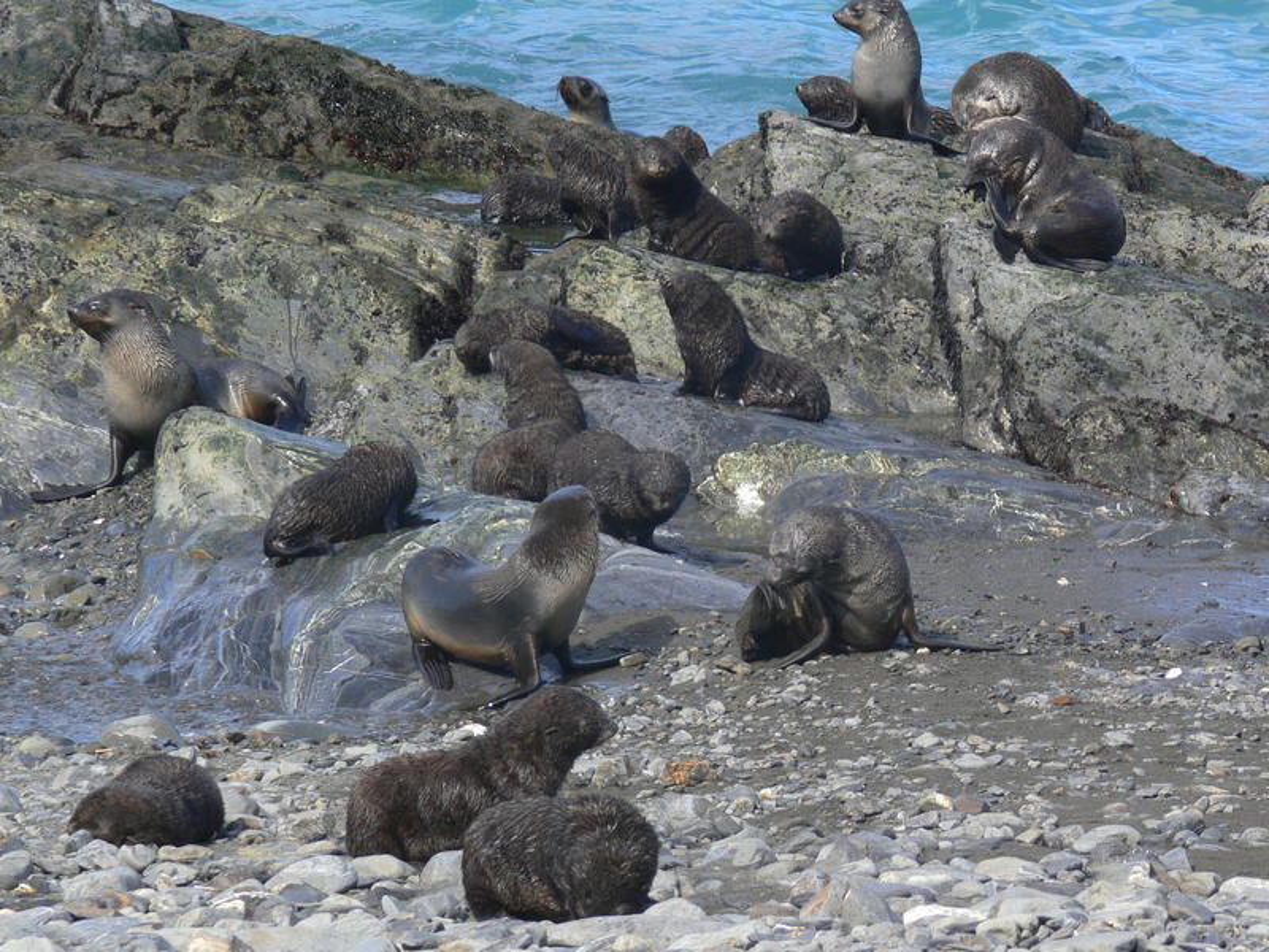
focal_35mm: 253
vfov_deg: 5.9
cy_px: 476
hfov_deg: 7.8
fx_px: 9275
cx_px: 634
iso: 80
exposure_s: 1/160
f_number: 5.6
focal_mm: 42.2
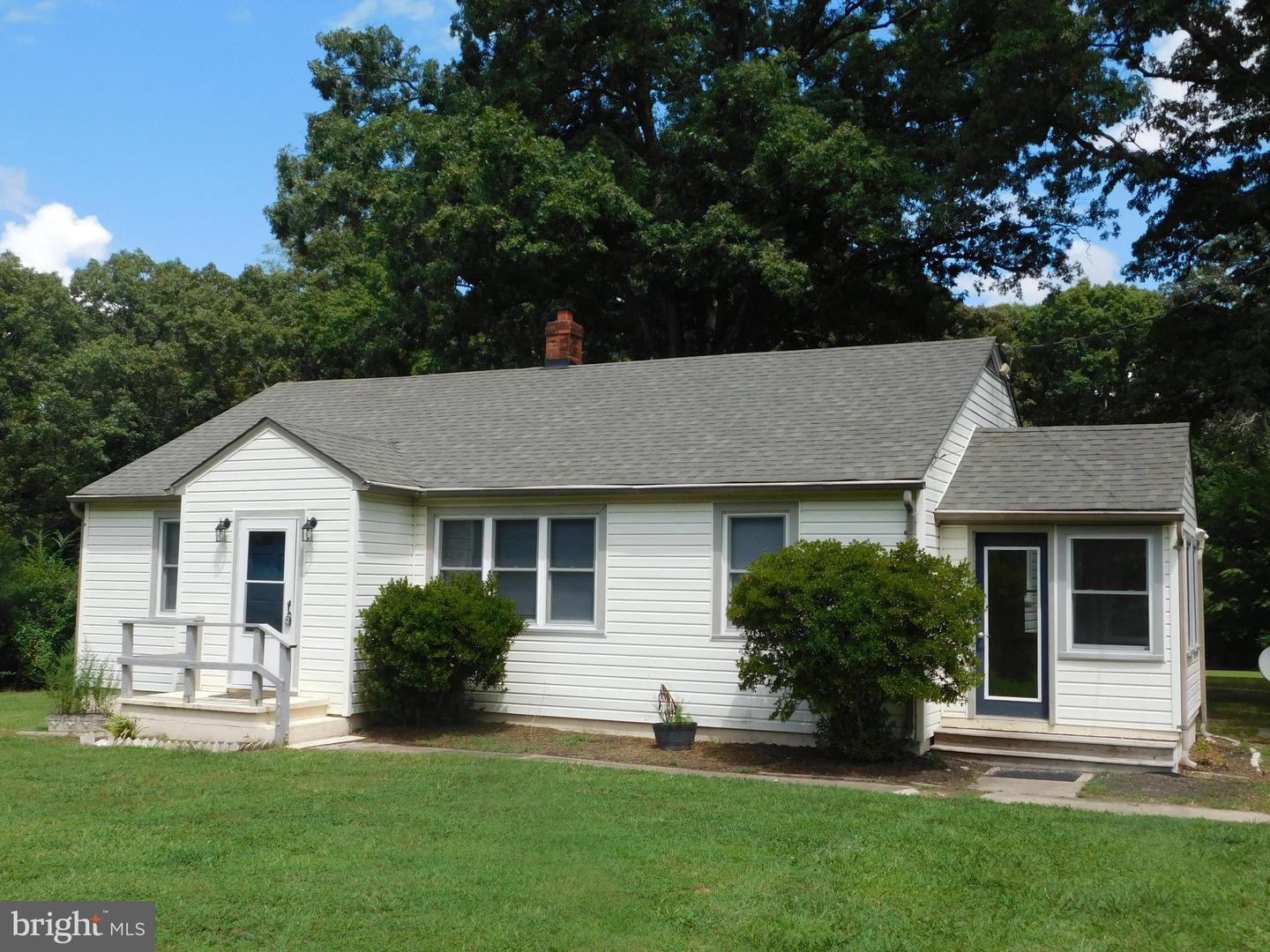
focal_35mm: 36
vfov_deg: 39.7
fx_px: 1321
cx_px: 635
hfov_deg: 51.4
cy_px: 476
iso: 125
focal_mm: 6.3
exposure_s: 1/1250
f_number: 3.5
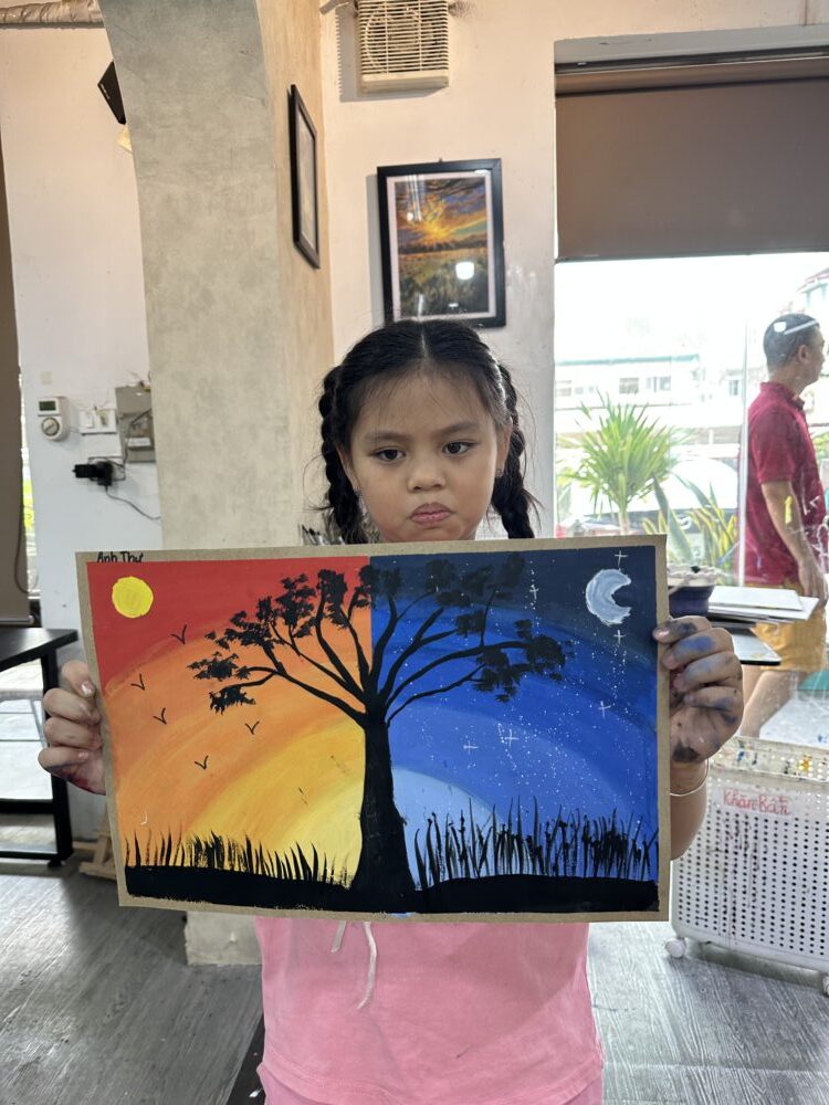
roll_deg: +1.6
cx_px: 414
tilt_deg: -5.6
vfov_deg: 71.6
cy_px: 552
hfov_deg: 56.8
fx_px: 766
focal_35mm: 24
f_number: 1.78
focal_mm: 6.86
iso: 125
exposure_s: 1/121
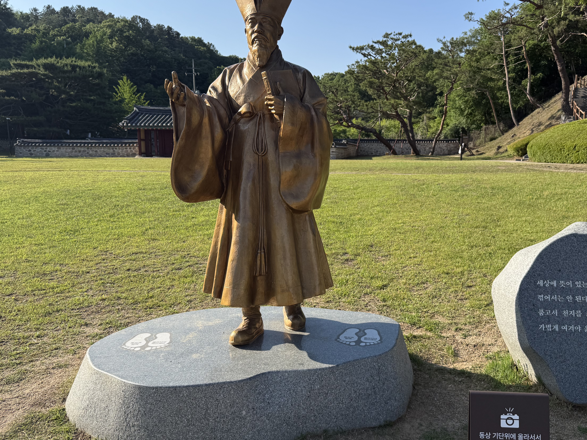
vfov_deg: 45.4
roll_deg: -0.6
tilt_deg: -6.6
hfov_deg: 57.9
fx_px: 526
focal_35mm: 31
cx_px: 350
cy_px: 219
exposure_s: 1/4405
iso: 80
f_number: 1.78
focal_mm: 6.76
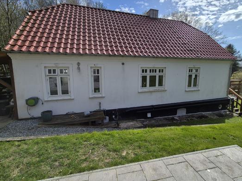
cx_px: 124
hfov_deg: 98.2
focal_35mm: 15
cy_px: 85
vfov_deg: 81.7
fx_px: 105
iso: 50
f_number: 2.2
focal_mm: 2.2
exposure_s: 1/2784
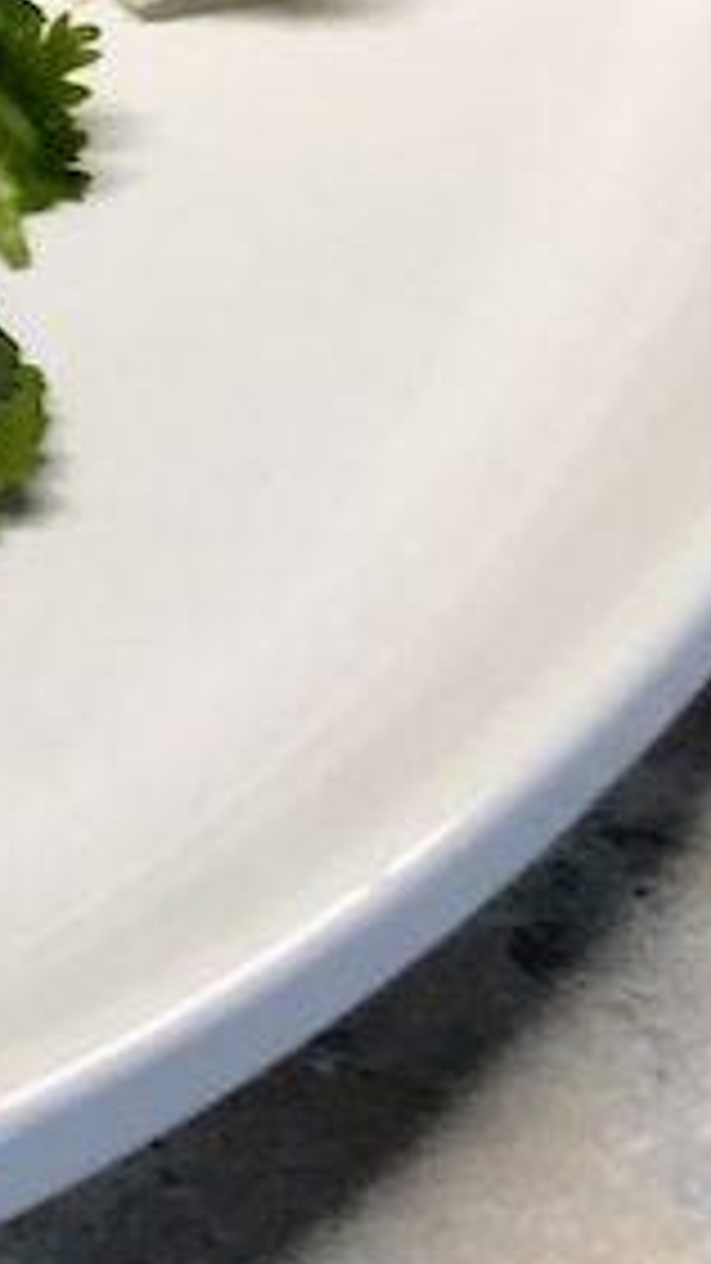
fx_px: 9019
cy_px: -1005
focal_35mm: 269
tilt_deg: -53.0
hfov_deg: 4.4
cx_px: -1125
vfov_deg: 7.8
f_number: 2.4
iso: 40
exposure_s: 1/60
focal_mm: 6
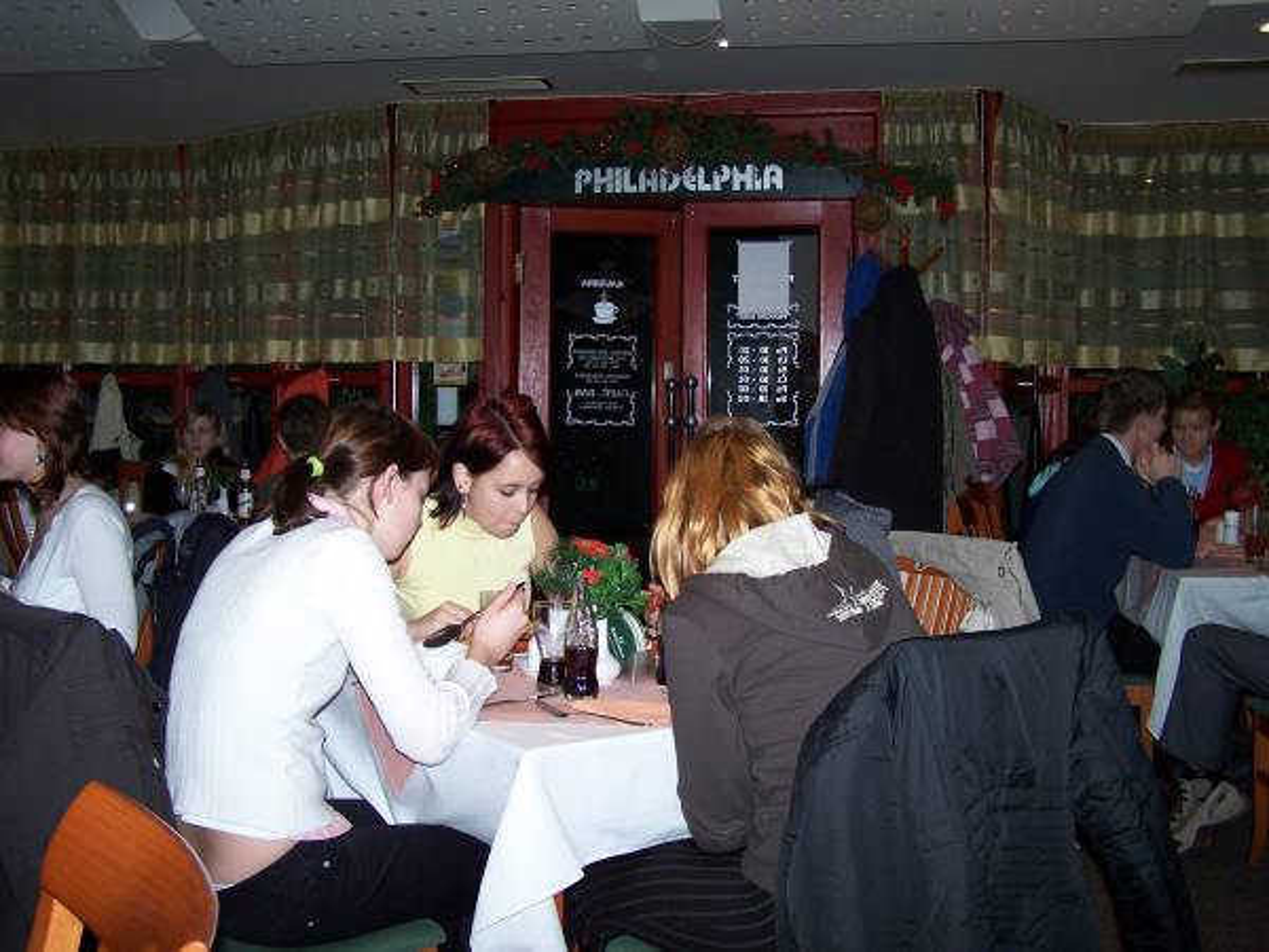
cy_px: 476
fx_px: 1466
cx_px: 634
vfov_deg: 36.0
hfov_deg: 46.8
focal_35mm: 40
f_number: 2.8
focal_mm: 6.7
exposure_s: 1/60
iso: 80
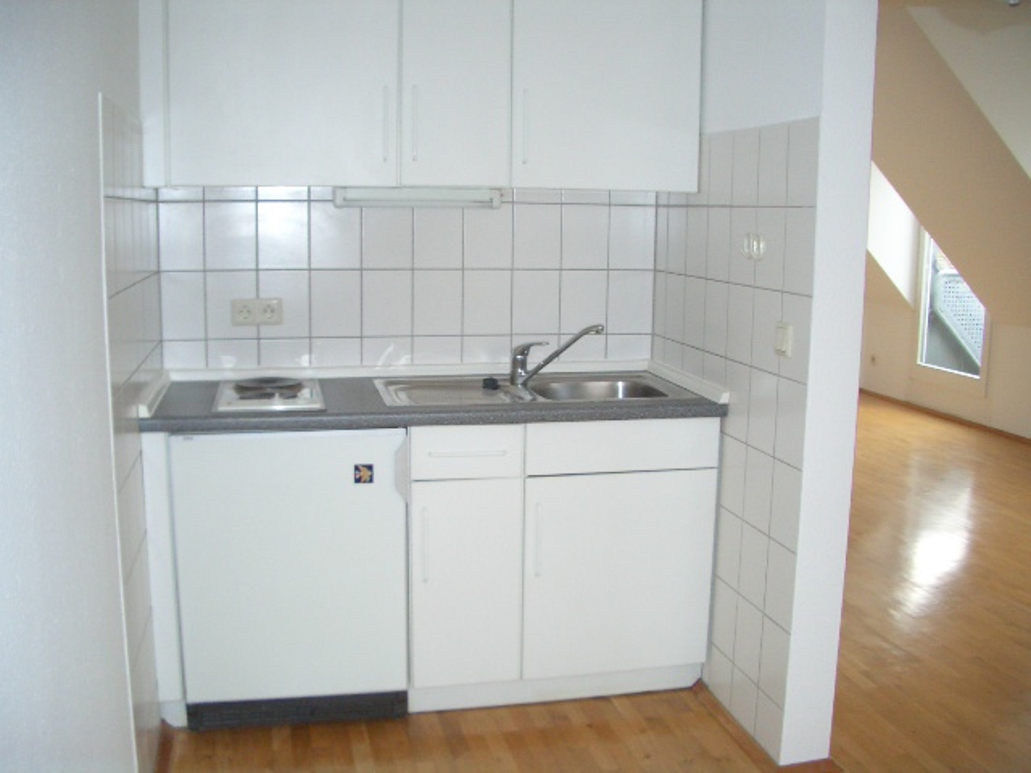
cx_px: 516
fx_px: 1042
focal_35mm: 35
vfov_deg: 40.7
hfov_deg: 52.6
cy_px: 386
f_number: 2.6
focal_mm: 5.8
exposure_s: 1/60
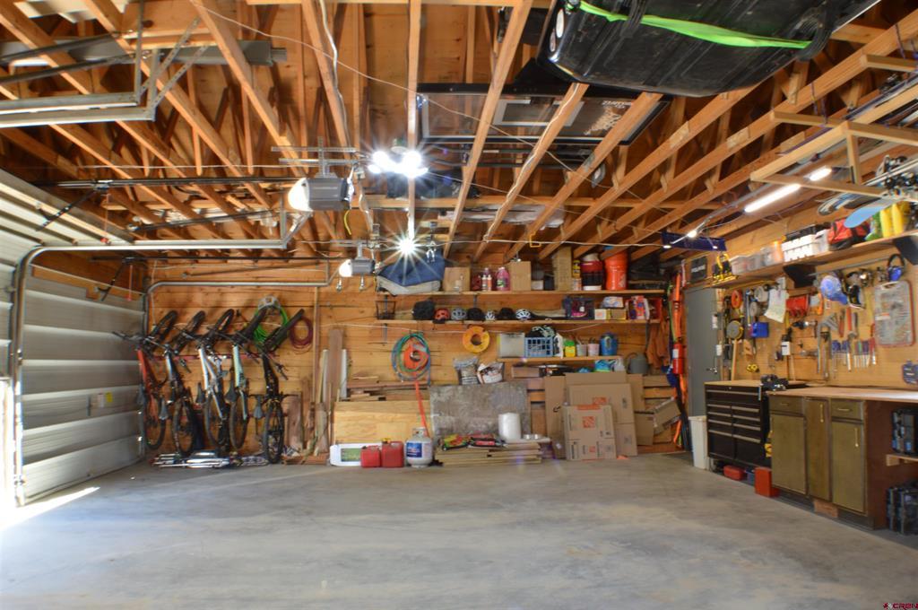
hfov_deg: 57.3
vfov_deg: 39.9
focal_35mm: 33
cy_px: 305
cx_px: 459
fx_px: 840
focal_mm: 22
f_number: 25
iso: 100
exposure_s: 2
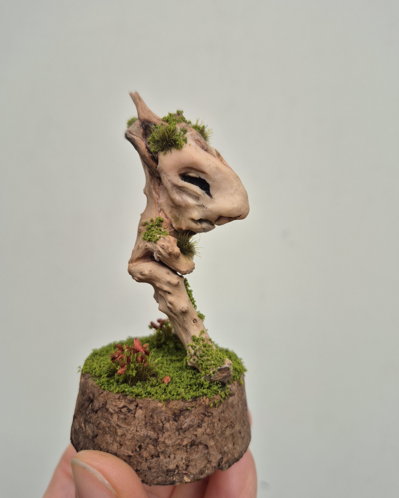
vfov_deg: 70.3
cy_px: 251
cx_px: 199
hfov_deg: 58.8
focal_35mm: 24
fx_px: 354
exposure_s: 1/180
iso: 64
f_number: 1.8
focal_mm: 5.4
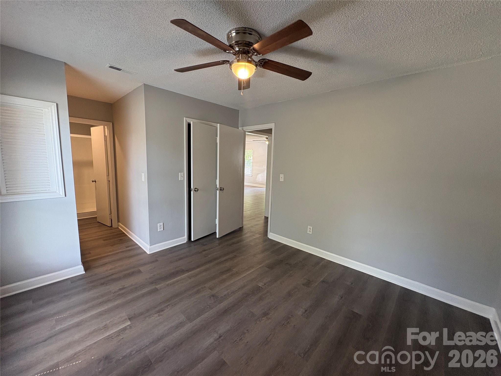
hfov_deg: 102.1
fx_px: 203
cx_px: 250
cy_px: 188
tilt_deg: -7.2
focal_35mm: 14
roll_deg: -2.4
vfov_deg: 85.7
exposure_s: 1/60
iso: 200
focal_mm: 2.22
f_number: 2.2
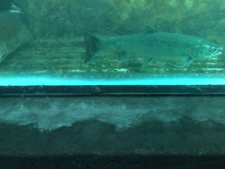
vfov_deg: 29.7
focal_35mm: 48
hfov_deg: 38.7
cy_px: 40
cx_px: 166
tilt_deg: -18.4
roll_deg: -0.4
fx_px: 312
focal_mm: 4.15
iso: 320
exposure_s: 1/24
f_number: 2.2
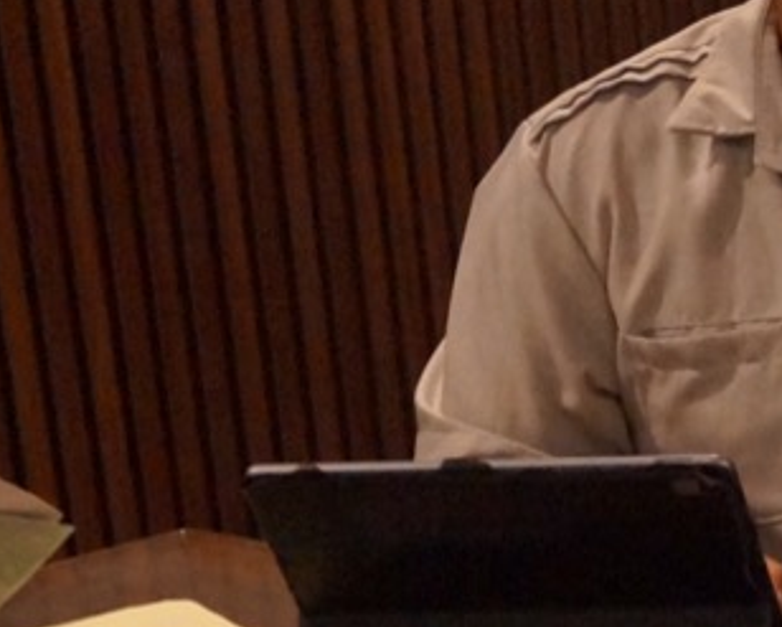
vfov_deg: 10.5
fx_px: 3382
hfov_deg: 11.1
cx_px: 1884
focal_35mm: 146
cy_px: 646
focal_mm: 20
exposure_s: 1/80
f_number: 4
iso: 3200
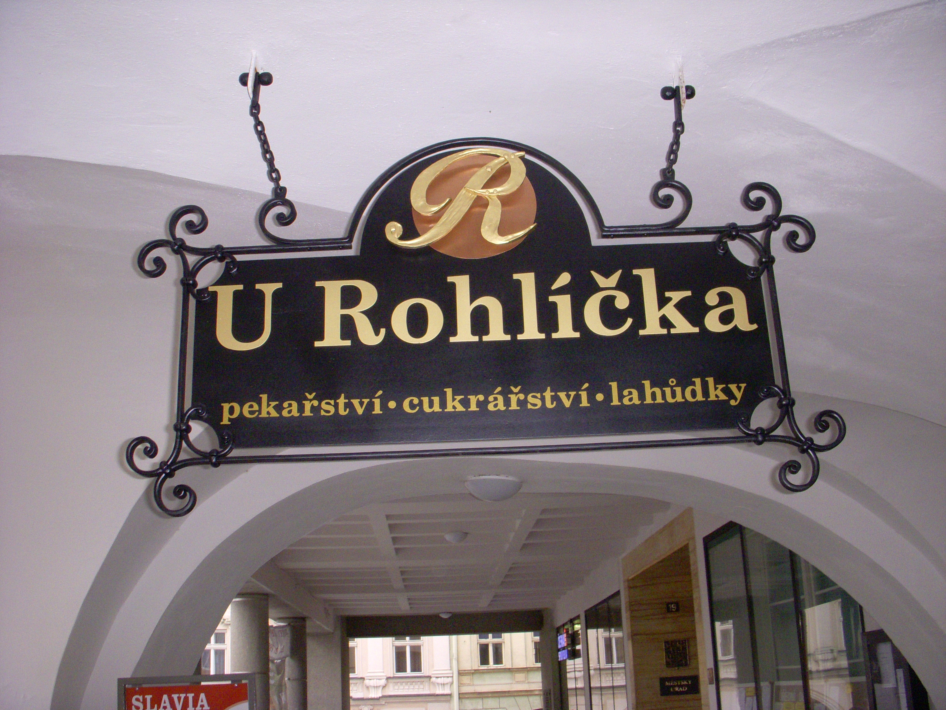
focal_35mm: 38
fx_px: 1038
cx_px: 473
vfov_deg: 37.7
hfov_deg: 49.0
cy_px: 355
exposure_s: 1/125
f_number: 3.3
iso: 400
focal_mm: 6.3
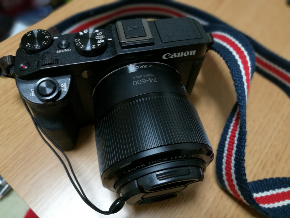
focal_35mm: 27
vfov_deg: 51.4
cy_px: 109
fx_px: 226
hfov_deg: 65.3
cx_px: 145
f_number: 4
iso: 250
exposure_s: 1/30
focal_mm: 4.5
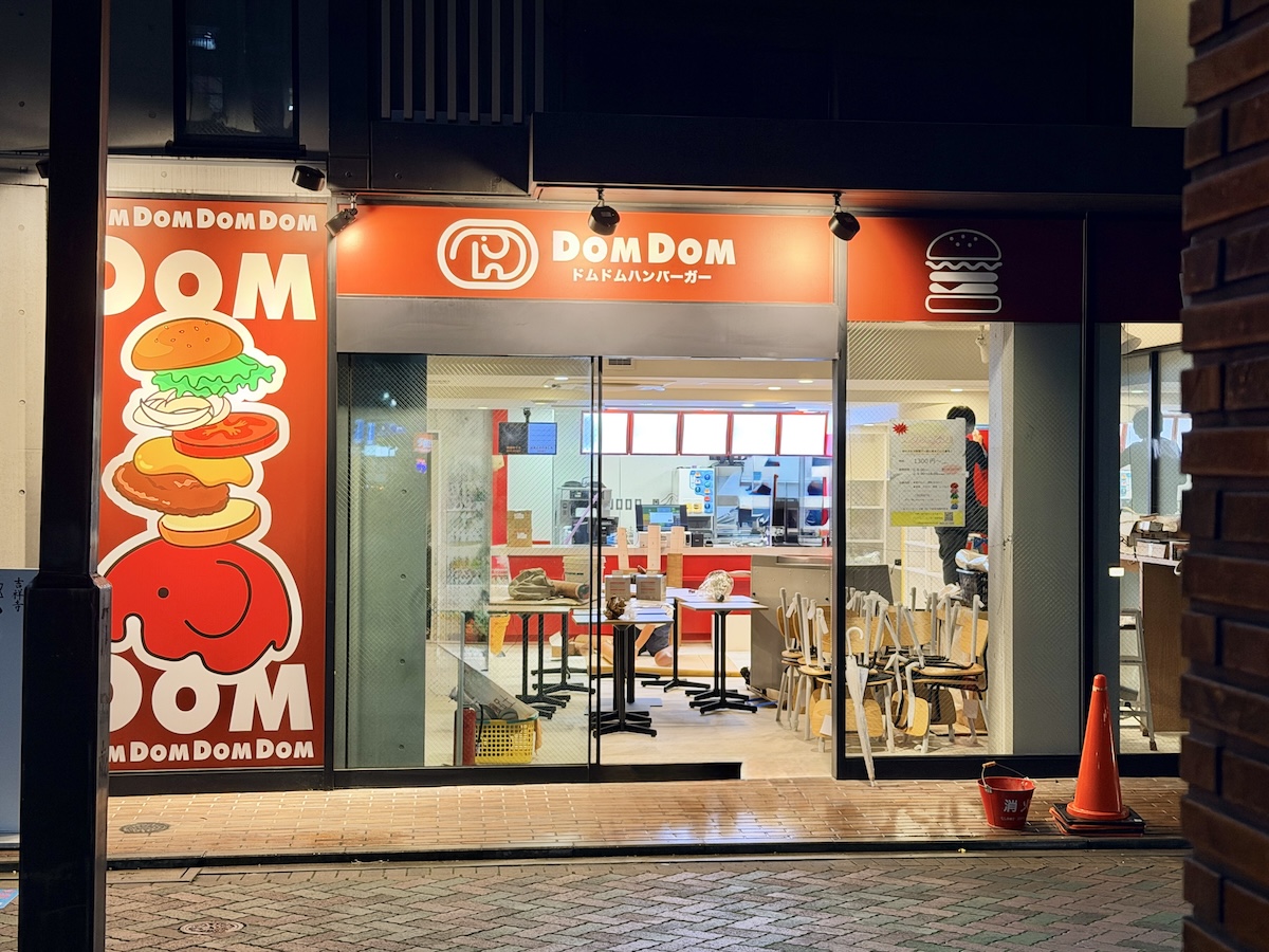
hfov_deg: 39.7
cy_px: 476
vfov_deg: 30.3
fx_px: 1760
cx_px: 634
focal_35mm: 48
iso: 100
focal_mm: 6.76
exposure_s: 1/50
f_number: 1.78
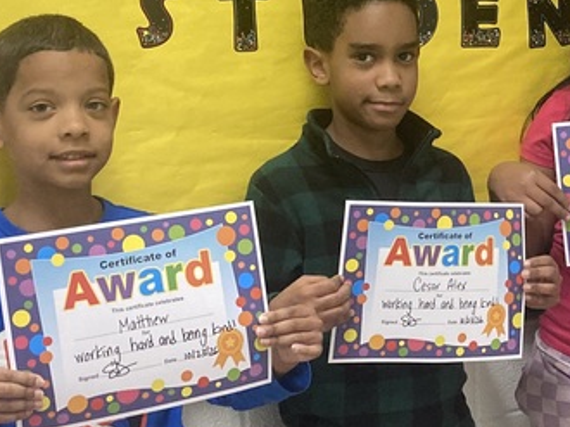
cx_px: 582
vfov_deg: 17.0
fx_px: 1432
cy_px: 207
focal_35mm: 87
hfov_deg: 21.6
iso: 200
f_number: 1.8
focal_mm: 3.99
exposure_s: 1/60
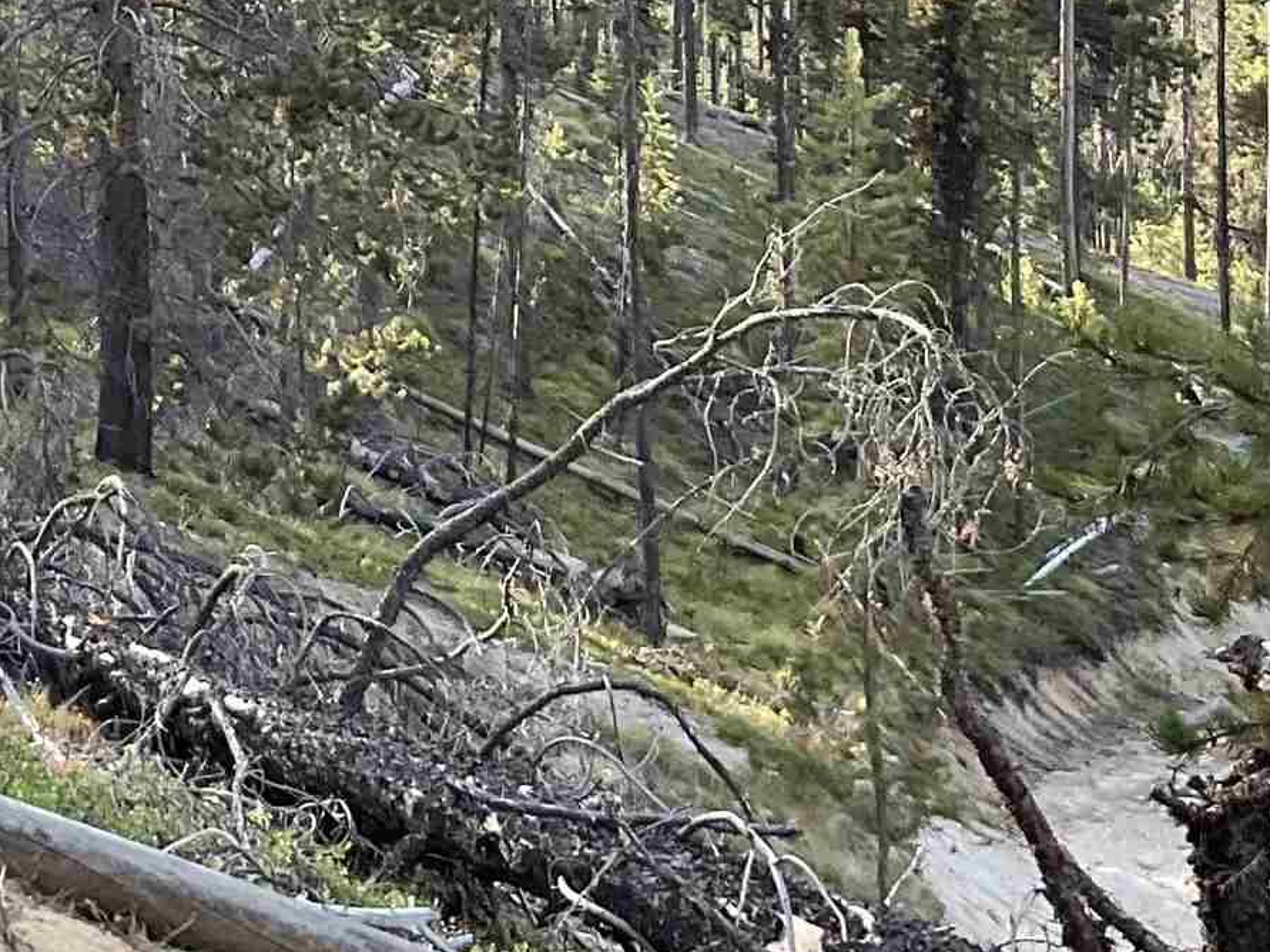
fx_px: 3668
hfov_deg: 19.5
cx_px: 339
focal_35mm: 100
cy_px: -197
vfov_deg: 14.3
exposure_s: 1/160
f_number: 1.8
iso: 16
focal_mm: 3
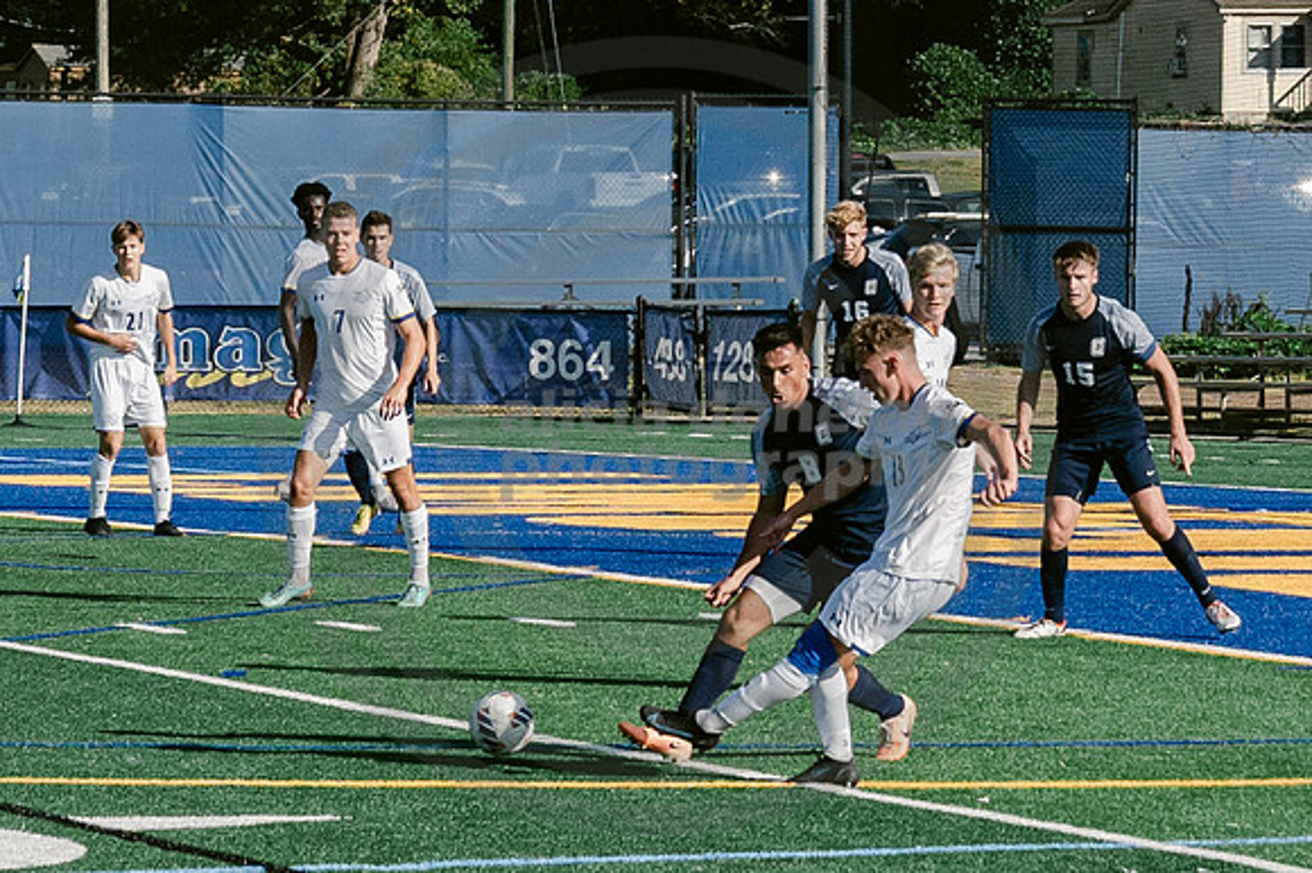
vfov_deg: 5.9
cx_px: 741
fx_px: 8476
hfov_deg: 8.9
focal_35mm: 233
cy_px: 419
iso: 640
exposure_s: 1/3200
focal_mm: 53
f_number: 5.6
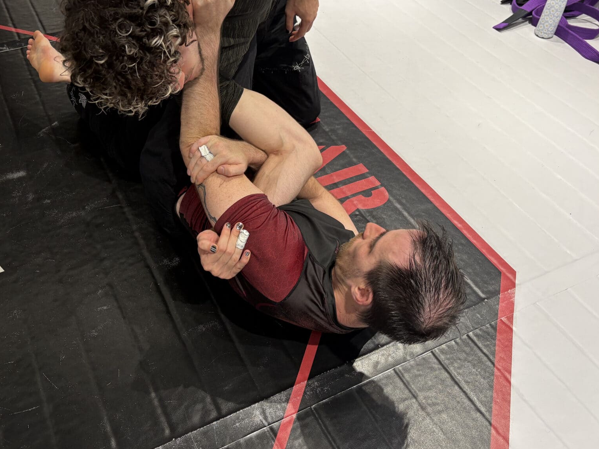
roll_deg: +0.8
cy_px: 187
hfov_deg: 52.4
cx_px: 251
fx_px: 606
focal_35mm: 35
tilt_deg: -41.9
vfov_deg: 40.6
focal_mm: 5.96
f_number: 1.6
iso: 125
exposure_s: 1/84
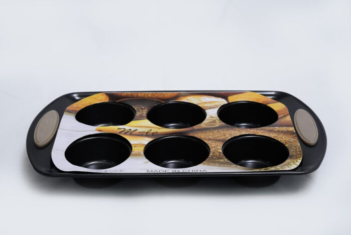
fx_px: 654
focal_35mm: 67
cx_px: 176
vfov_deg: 20.3
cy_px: 118
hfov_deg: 30.1
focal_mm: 67
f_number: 16
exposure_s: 1/160
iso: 6400
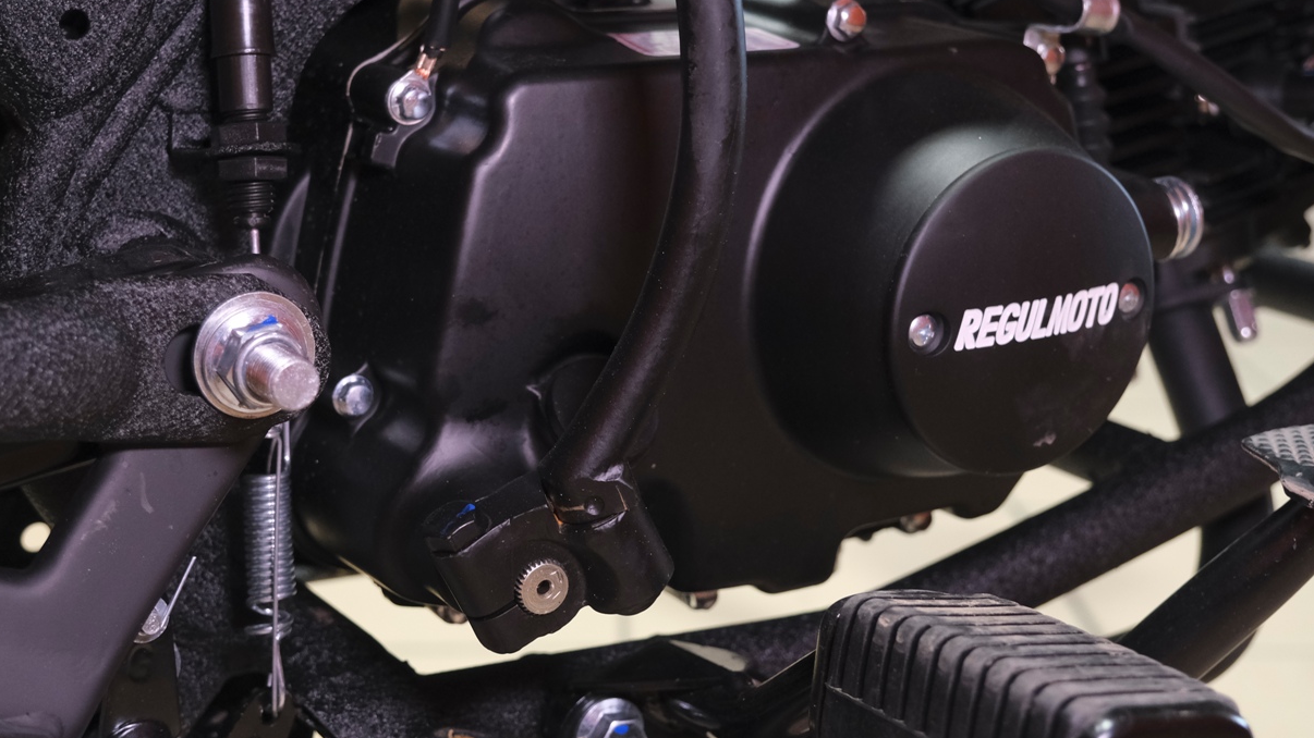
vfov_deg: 21.0
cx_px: 580
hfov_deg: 36.6
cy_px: 255
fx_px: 1986
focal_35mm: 57
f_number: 4
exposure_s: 1/100
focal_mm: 27.5
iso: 1600
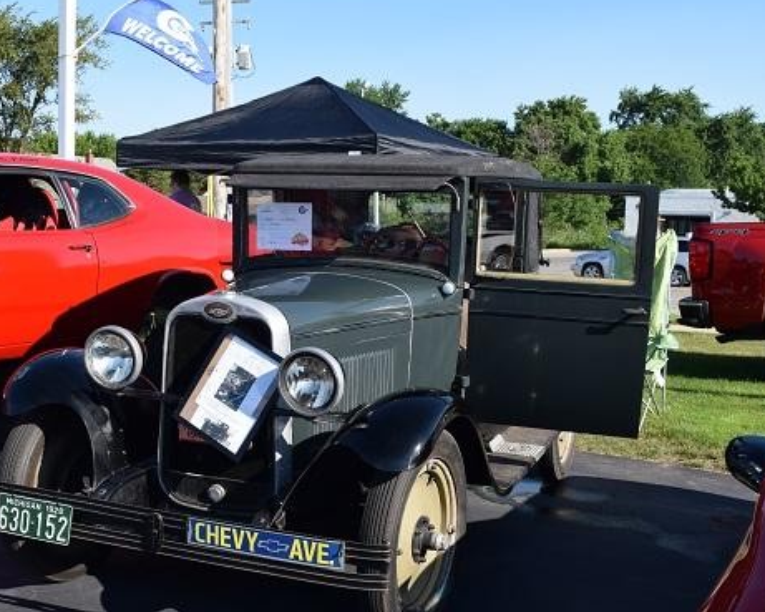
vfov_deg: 32.1
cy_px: 337
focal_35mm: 47
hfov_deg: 39.2
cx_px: 280
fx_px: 1064
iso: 200
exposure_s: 1/320
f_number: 9
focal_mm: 22
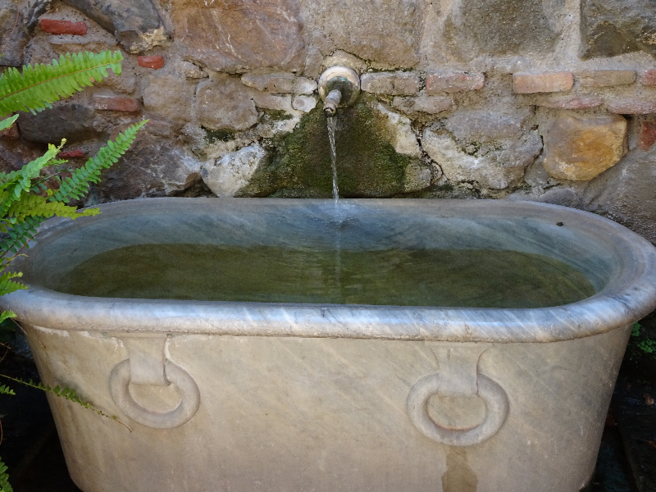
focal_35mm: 41
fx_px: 777
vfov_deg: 35.1
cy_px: 246
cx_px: 328
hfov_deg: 45.8
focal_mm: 7.05
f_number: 4
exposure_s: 1/50
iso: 160
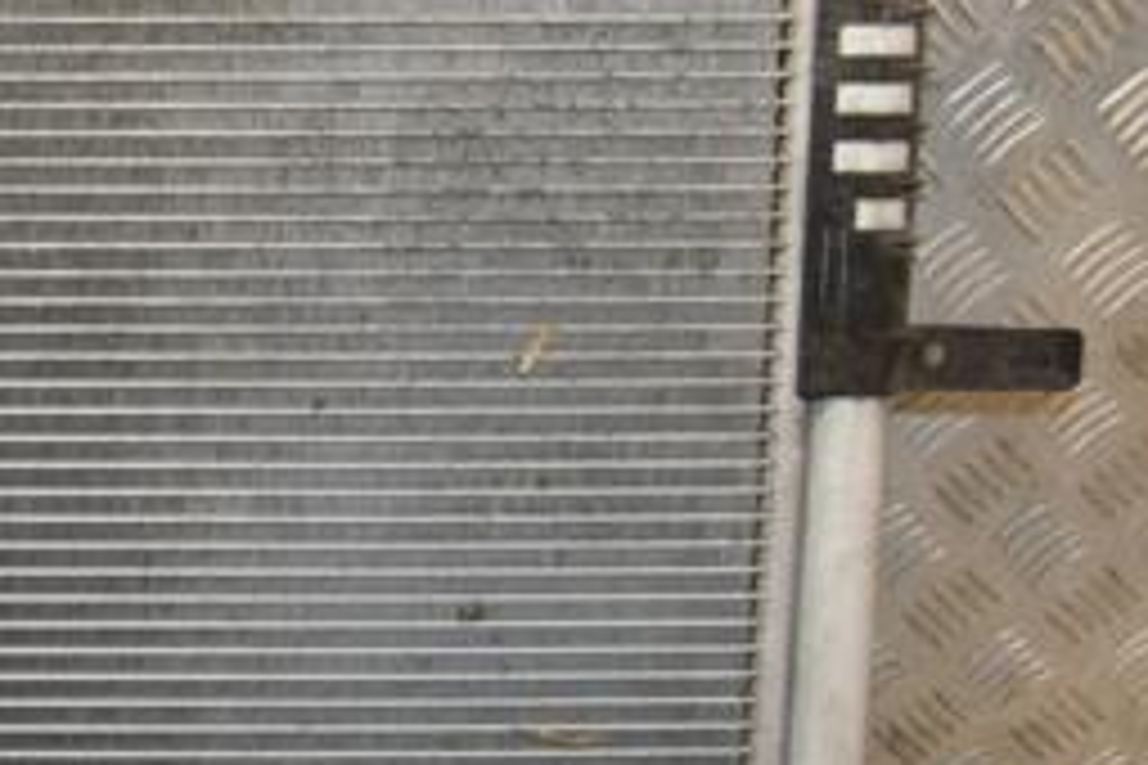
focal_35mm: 74
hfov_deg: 25.8
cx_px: -18
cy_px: 500
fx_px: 2365
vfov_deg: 18.3
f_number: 5.6
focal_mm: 21
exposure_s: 1/200
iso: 800
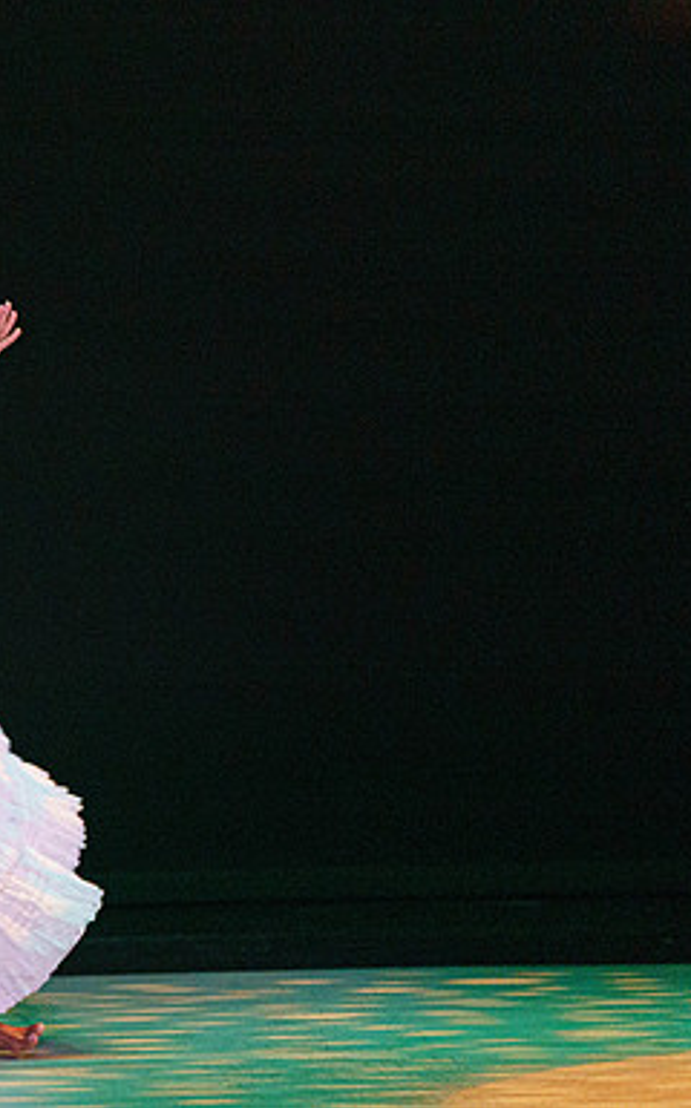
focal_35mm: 578
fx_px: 17448
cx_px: -98
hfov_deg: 2.3
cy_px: 554
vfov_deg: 3.6
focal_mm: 376
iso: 5000
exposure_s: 1/400
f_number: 6.3
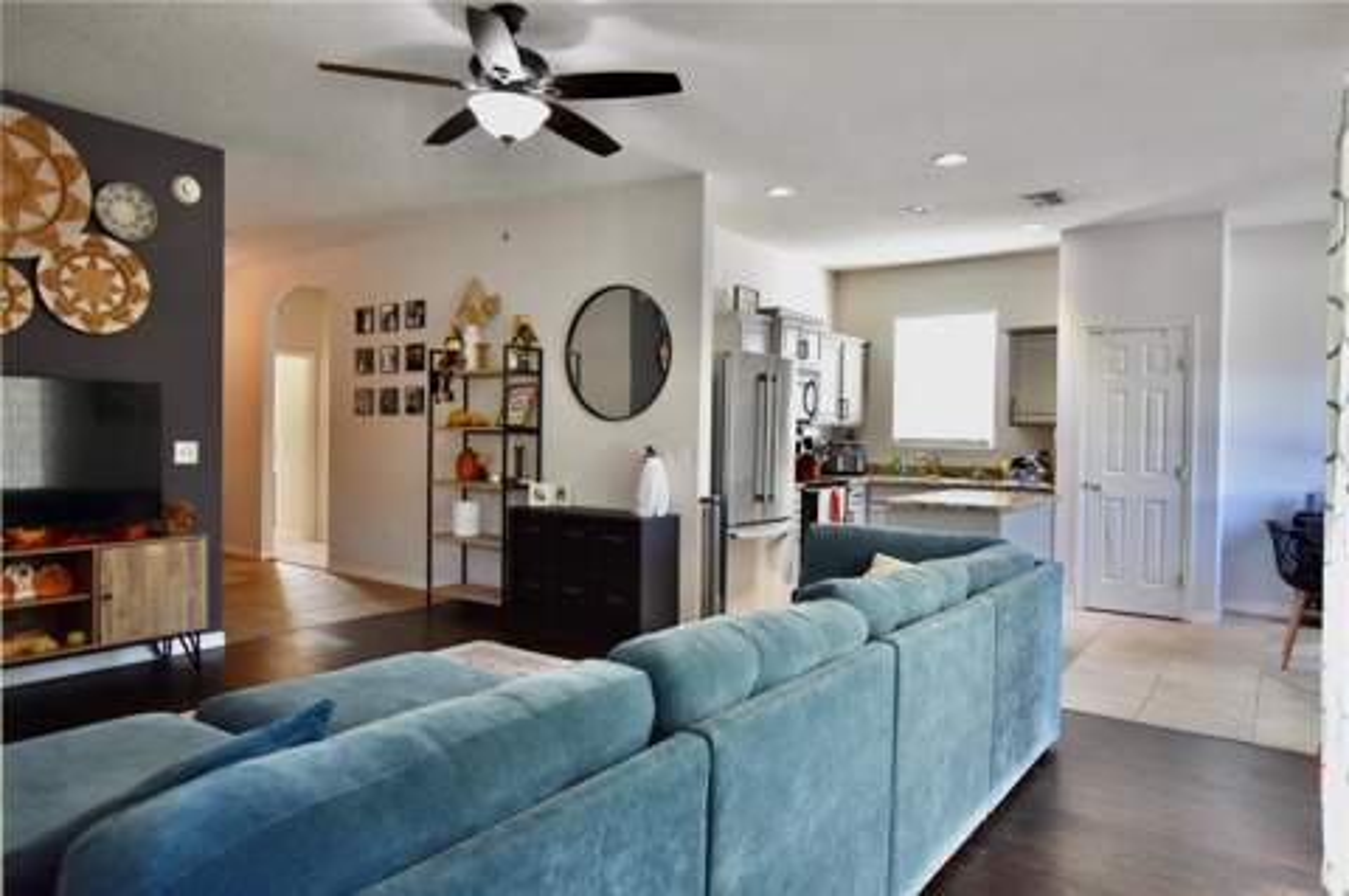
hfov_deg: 81.3
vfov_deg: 59.4
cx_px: 674
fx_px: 786
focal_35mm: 21
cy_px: 448
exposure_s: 1/60
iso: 800
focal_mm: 14
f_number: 4
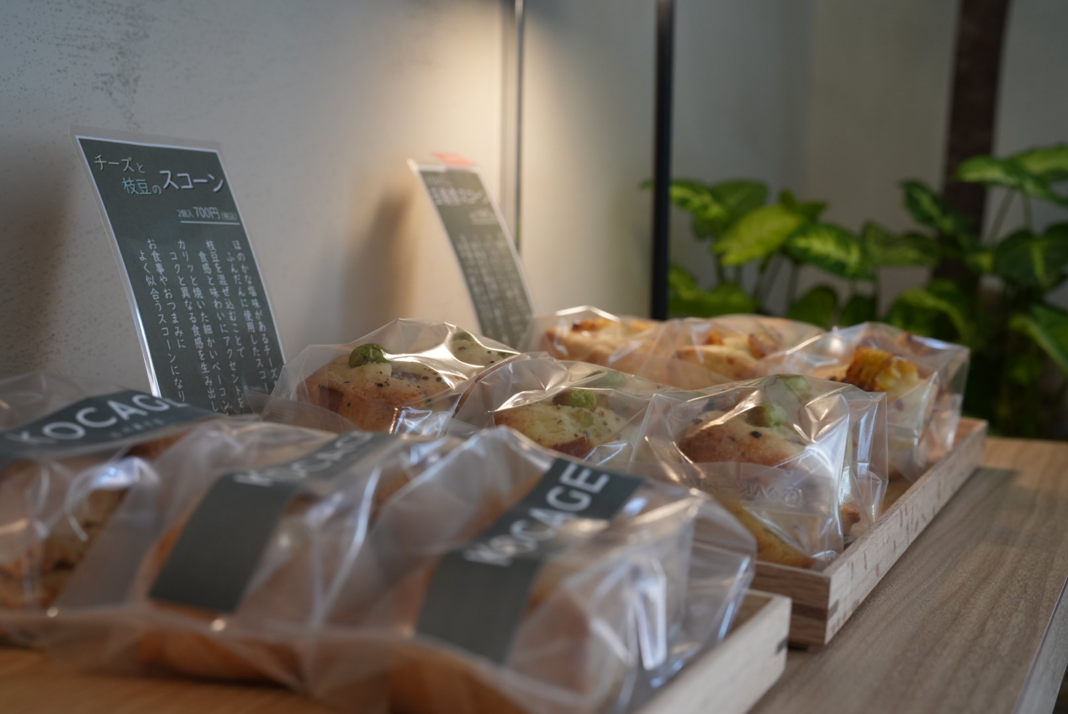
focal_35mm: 50
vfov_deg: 27.0
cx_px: 534
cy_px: 357
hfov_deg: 39.6
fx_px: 1484
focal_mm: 50
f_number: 8
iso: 1250
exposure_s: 1/50
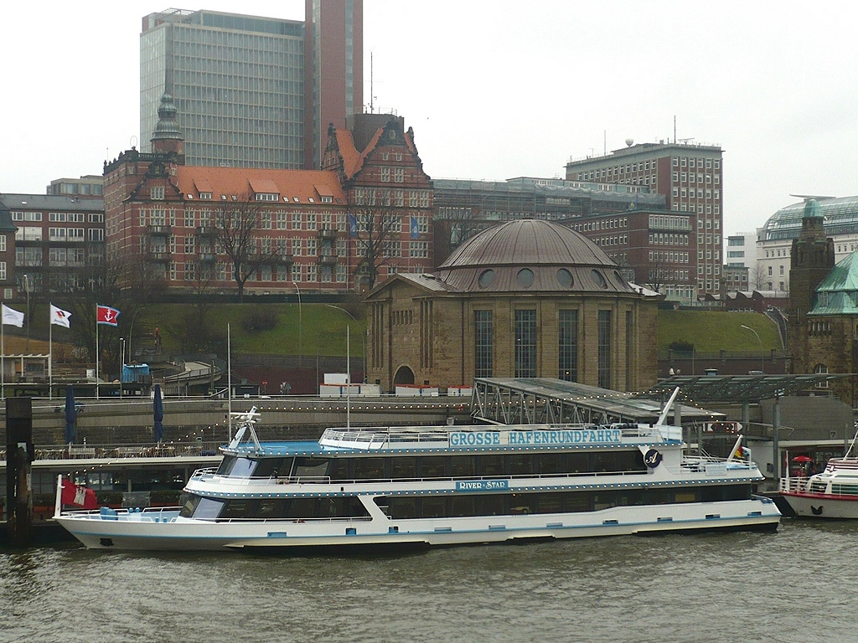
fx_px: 1239
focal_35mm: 50
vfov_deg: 29.1
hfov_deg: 38.2
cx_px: 429
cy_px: 322
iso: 100
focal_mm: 8.3
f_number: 3.4
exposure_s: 1/200
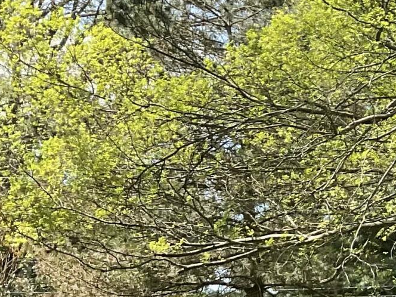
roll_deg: +1.1
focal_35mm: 131
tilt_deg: +9.4
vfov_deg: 11.3
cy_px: 132
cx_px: 725
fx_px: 1499
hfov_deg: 13.4
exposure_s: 1/816
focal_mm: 3
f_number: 1.8
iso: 16
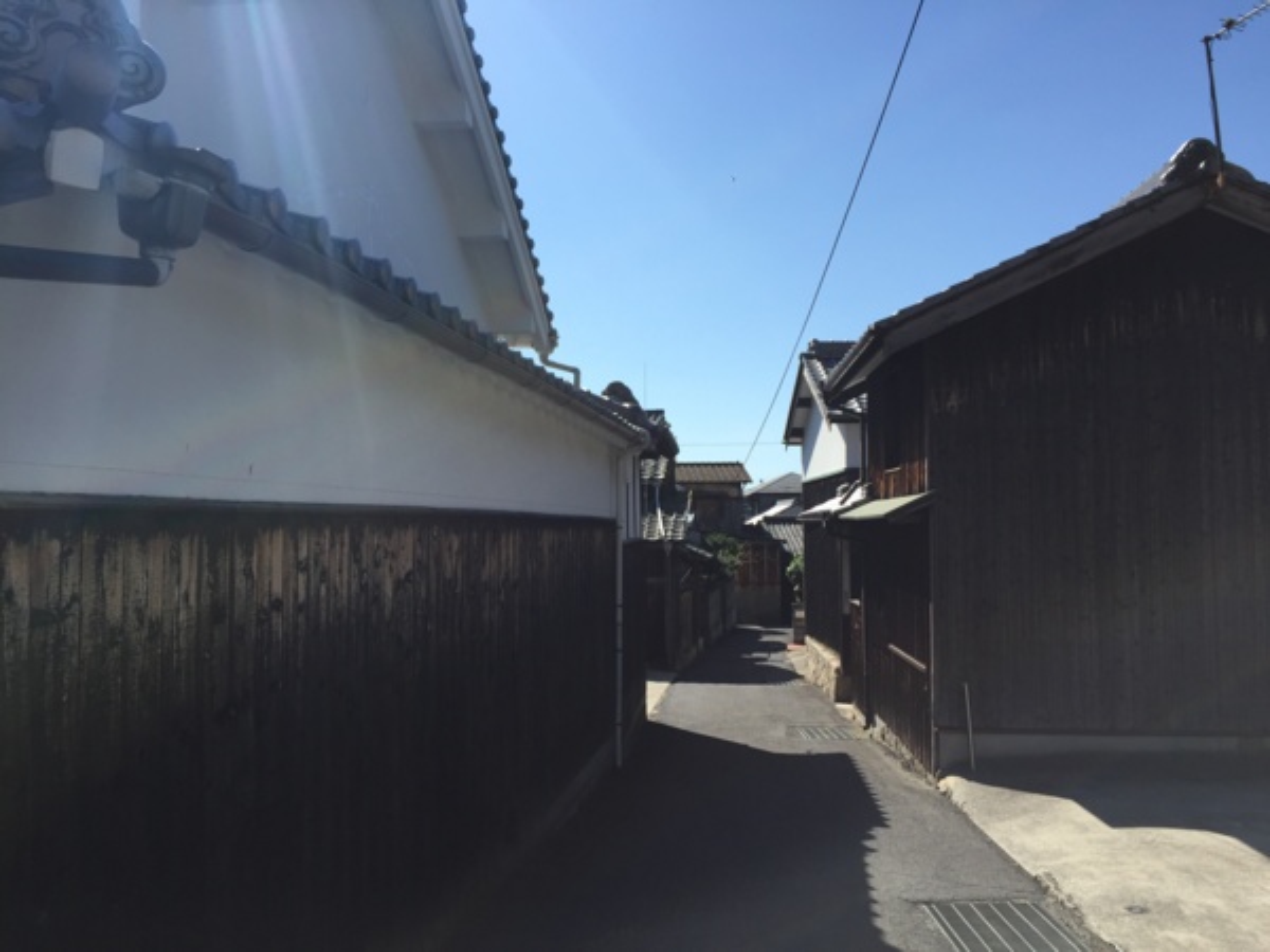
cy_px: 476
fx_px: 1064
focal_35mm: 29
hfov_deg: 61.7
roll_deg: +0.0
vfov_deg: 48.2
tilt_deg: +1.3
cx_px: 635
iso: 32
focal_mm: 4.15
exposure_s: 1/1721
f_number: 2.2
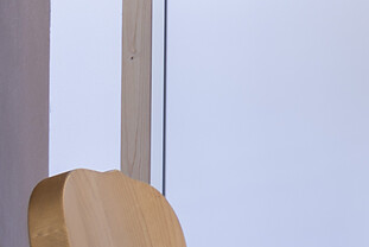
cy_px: -428
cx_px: 930
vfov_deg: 8.2
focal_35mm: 148
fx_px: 1518
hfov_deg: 11.2
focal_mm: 24
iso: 100
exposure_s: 1/3
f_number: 8
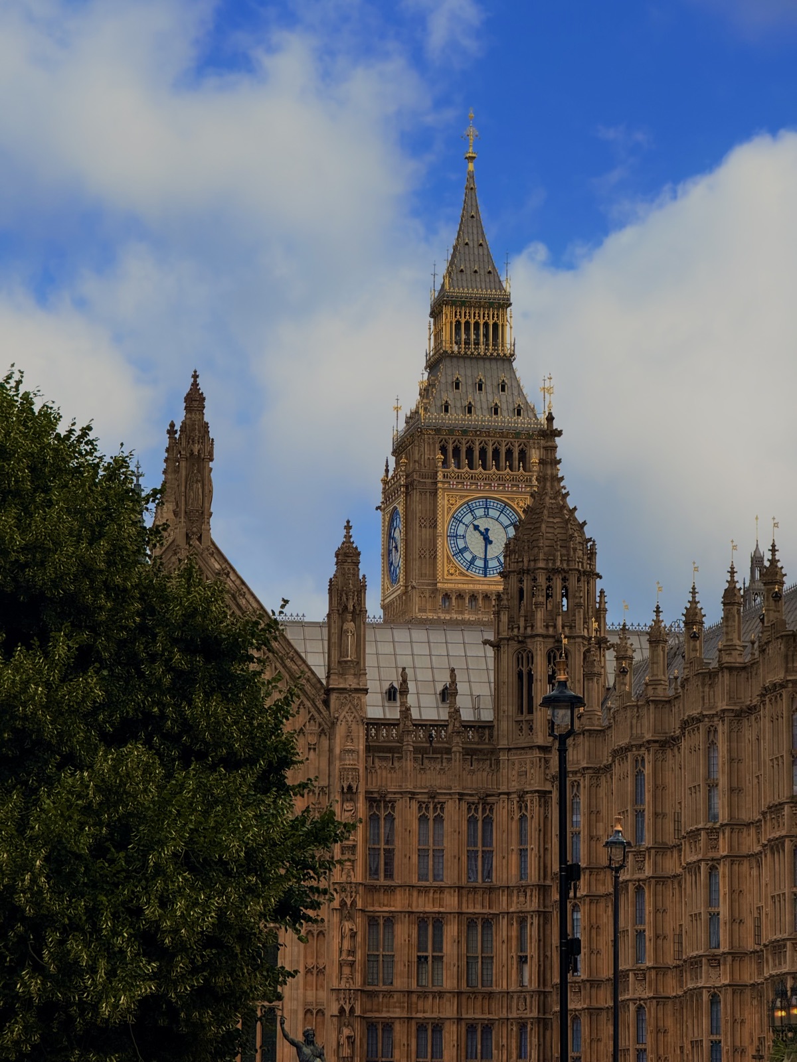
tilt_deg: +11.9
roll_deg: -0.7
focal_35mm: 120
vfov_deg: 16.4
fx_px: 3684
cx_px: 398
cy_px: 531
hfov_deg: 12.3
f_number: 2.8
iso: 64
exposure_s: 1/2024
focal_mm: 15.66
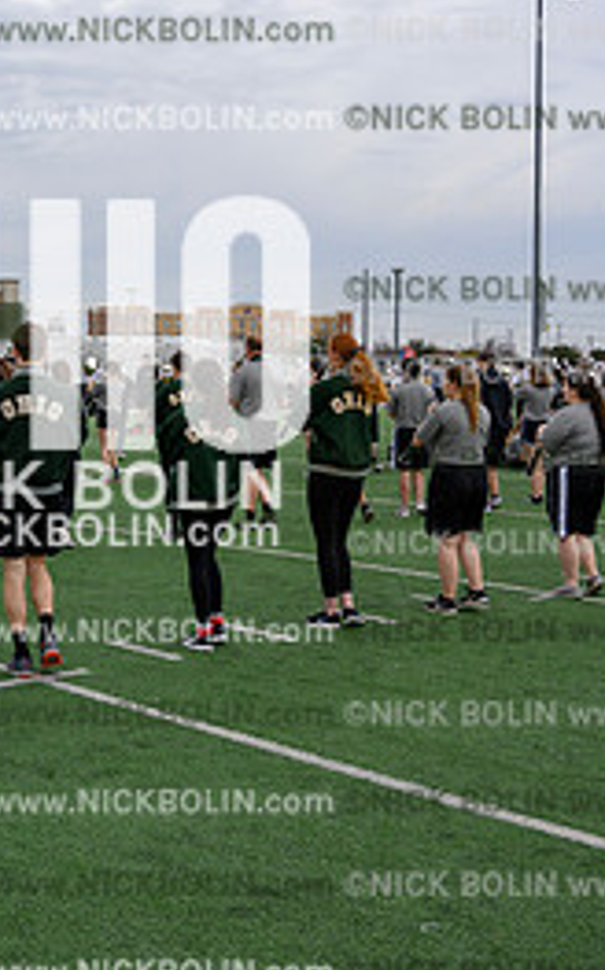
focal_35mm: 54
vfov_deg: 37.4
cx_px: 48
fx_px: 1427
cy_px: 374
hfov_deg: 23.2
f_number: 4
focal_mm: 24
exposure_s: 1/800
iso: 200
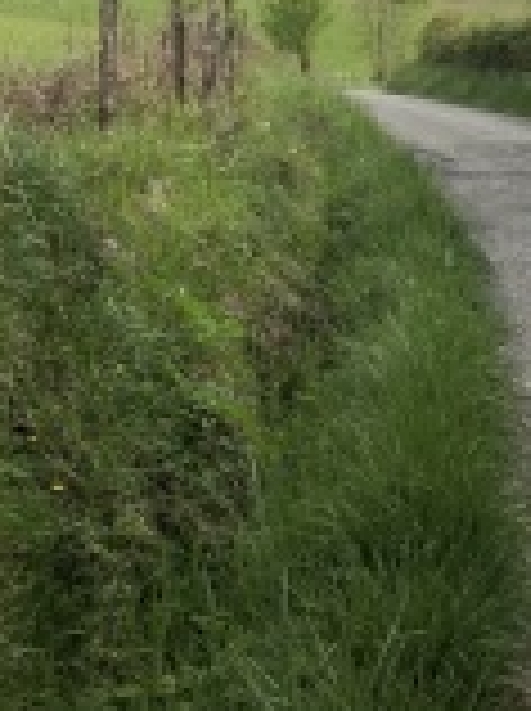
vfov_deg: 26.2
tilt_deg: +0.7
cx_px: 342
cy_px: 22
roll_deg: +2.2
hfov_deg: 20.6
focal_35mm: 71
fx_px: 1456
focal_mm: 4
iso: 20
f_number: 1.8
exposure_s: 1/1715
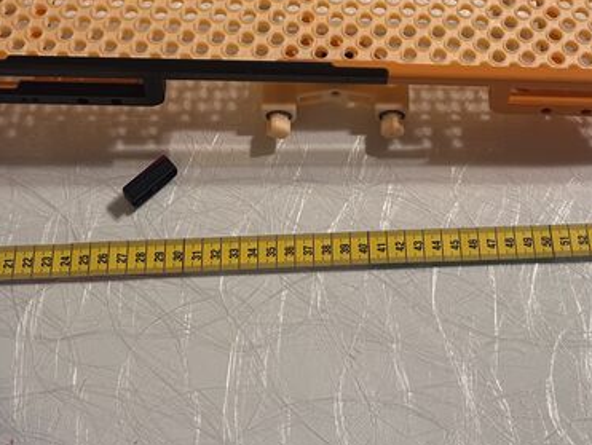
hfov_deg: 27.7
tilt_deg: -54.0
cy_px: -70
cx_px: 361
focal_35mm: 70
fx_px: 1198
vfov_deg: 19.9
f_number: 1.5
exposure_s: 1/50
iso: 100
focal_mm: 5.7
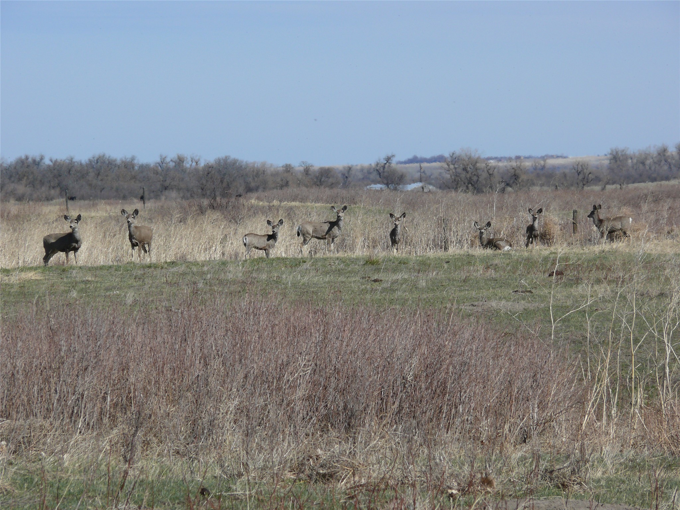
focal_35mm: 322
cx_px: 340
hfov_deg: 6.2
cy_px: 255
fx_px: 6325
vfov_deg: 4.6
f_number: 8
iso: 100
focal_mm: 68.1
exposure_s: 1/400
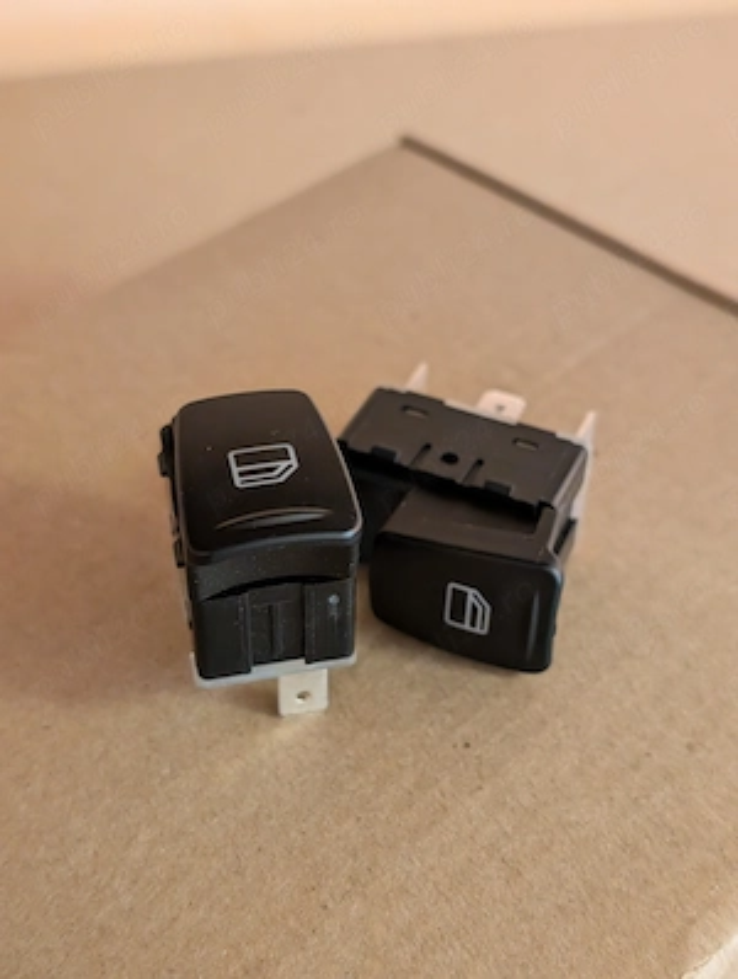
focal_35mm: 49
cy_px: 490
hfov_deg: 29.8
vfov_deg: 38.8
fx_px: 1388
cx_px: 369
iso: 702
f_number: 1.68
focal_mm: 6.9
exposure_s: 1/16.7
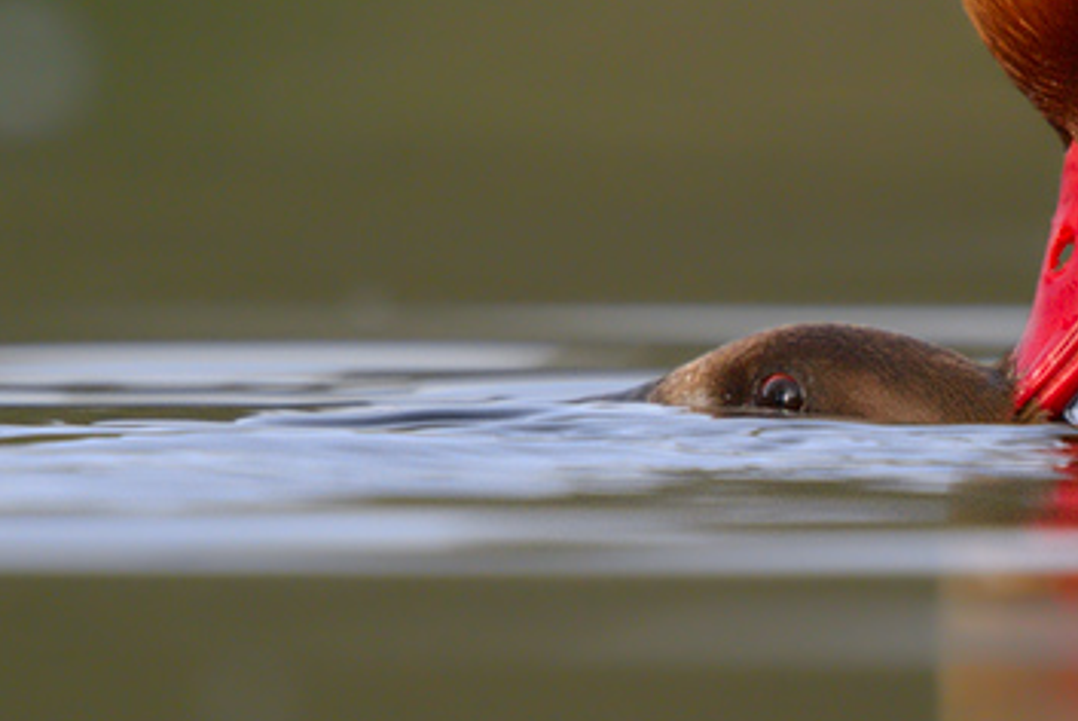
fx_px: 86518
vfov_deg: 0.5
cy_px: 177
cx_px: 1677
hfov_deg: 0.7
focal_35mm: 2887
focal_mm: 850
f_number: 7.1
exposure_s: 1/800
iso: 1250
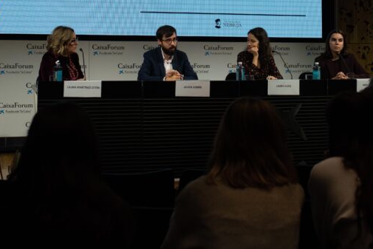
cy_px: 10
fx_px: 736
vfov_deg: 18.8
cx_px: 205
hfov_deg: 28.4
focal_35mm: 71
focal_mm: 35
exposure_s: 1/400
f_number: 4
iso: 1000
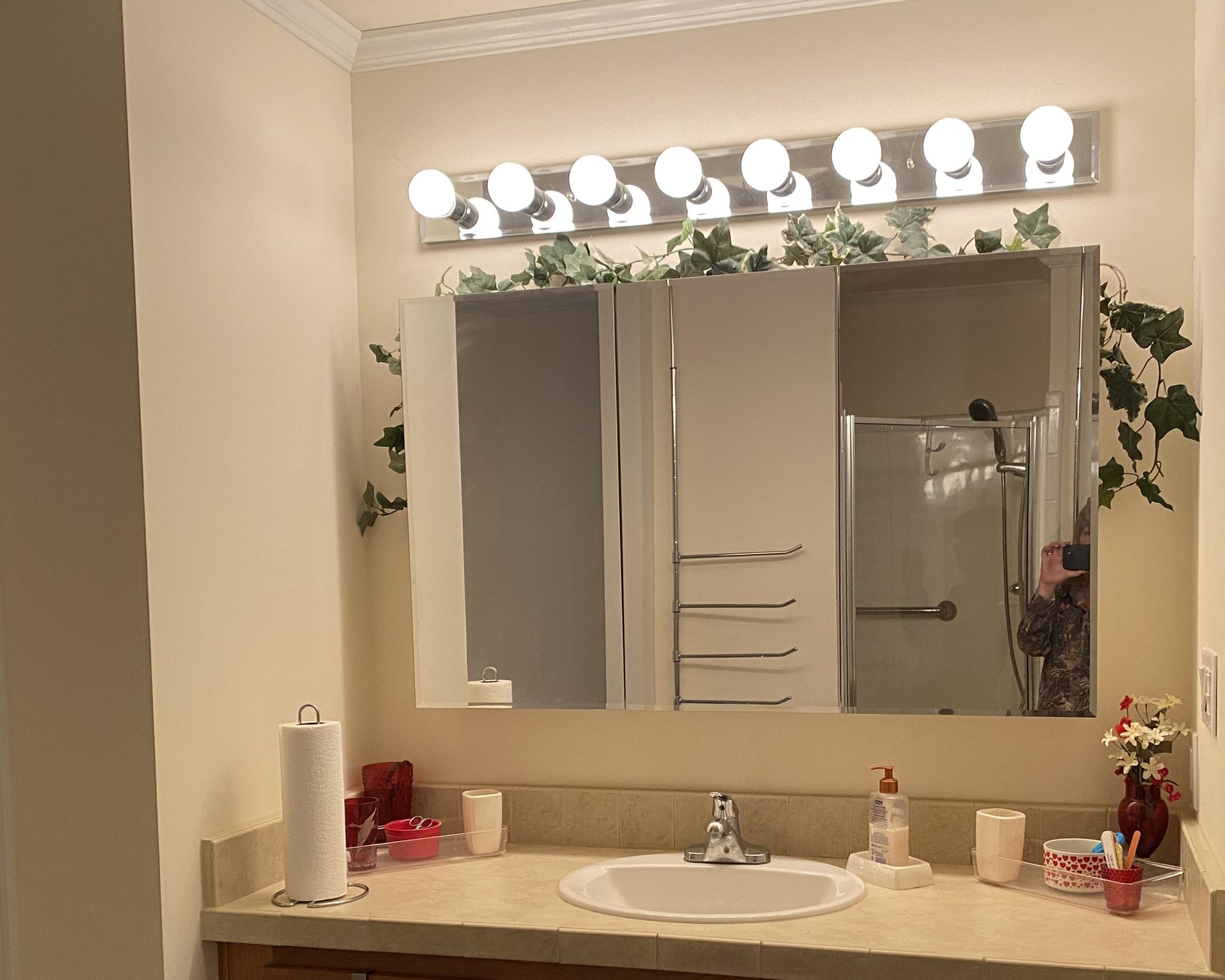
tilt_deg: -4.4
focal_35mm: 37
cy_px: 657
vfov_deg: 39.6
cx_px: 668
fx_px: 1342
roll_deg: +1.1
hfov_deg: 49.0
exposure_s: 1/60
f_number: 1.8
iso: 160
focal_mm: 4.25
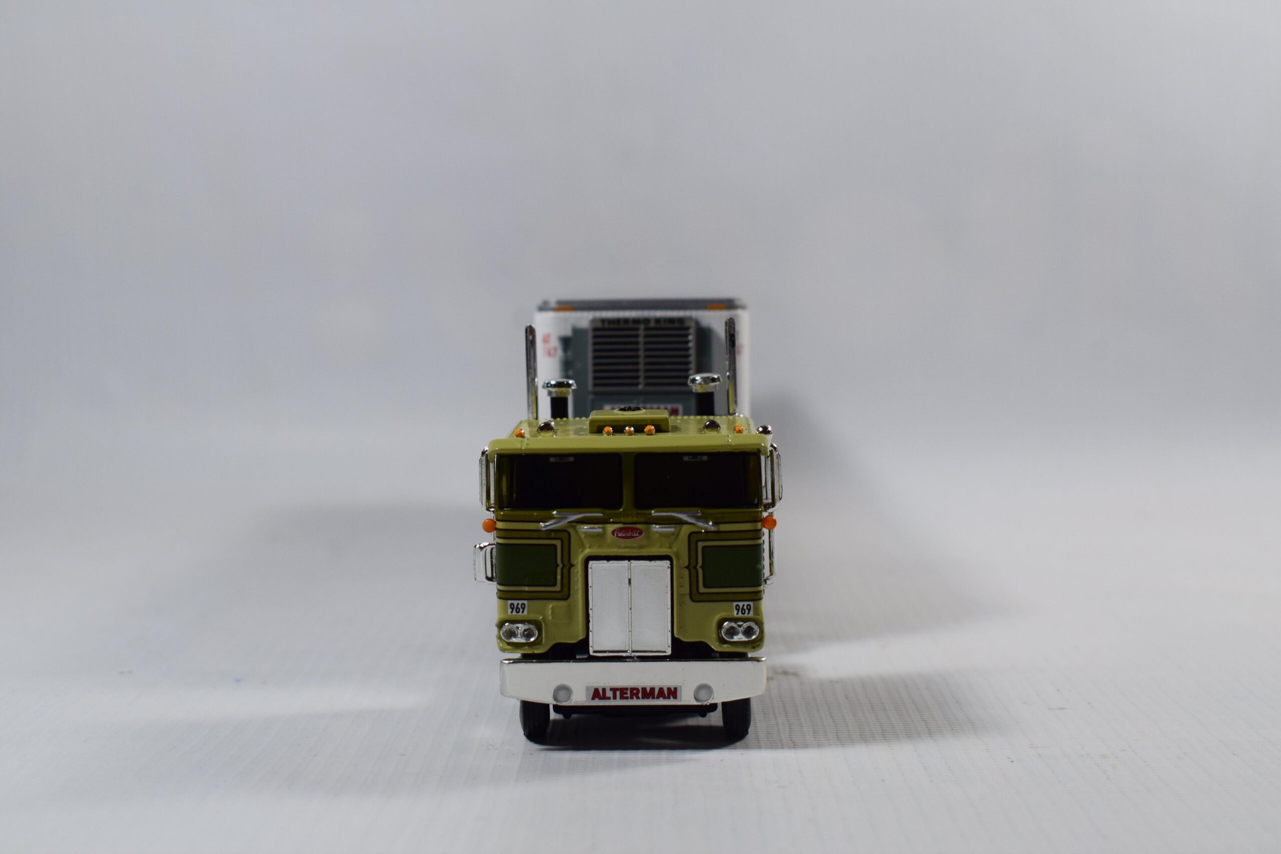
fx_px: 2028
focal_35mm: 57
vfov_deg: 23.8
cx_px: 640
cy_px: 427
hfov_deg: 35.1
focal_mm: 38
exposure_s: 1/60
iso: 400
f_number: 8
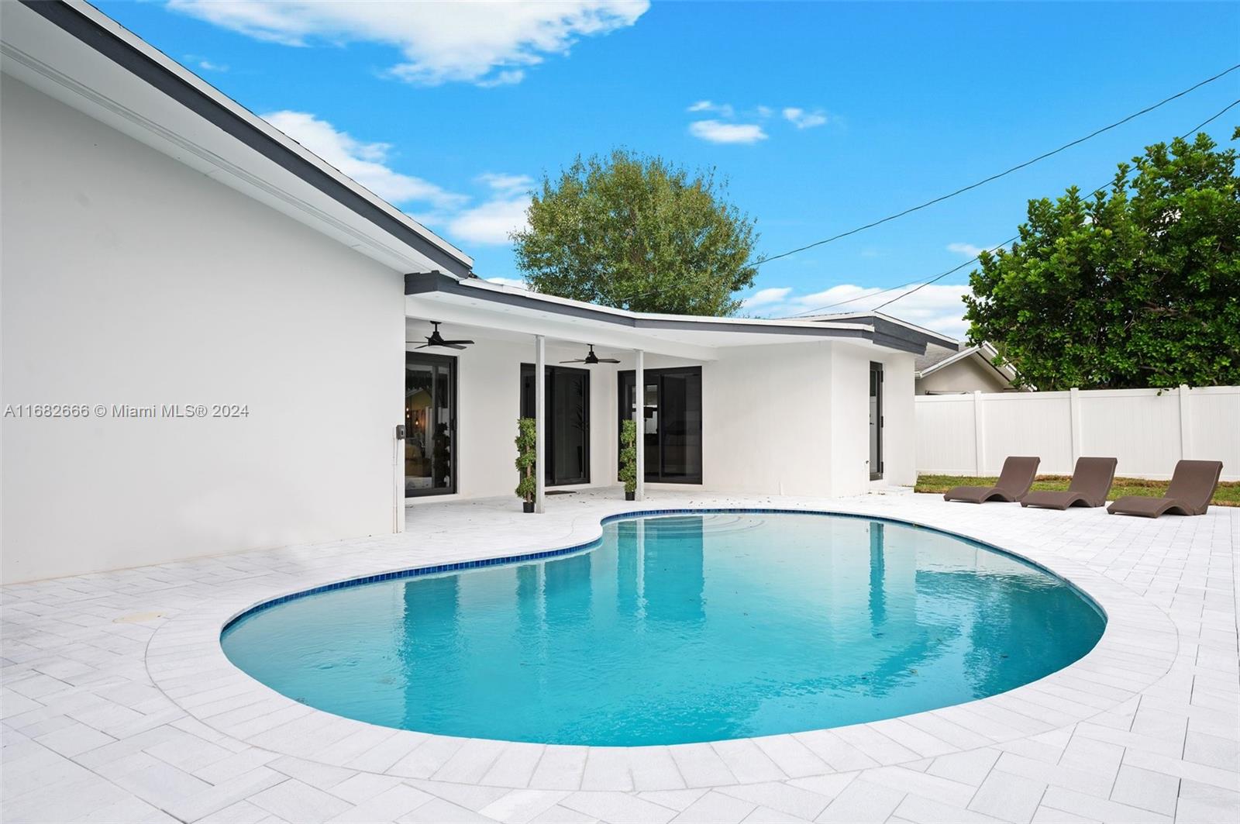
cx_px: 620
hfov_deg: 73.8
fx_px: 826
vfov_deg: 53.0
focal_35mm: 24
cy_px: 412
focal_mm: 24
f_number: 8
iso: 200
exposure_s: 1/320
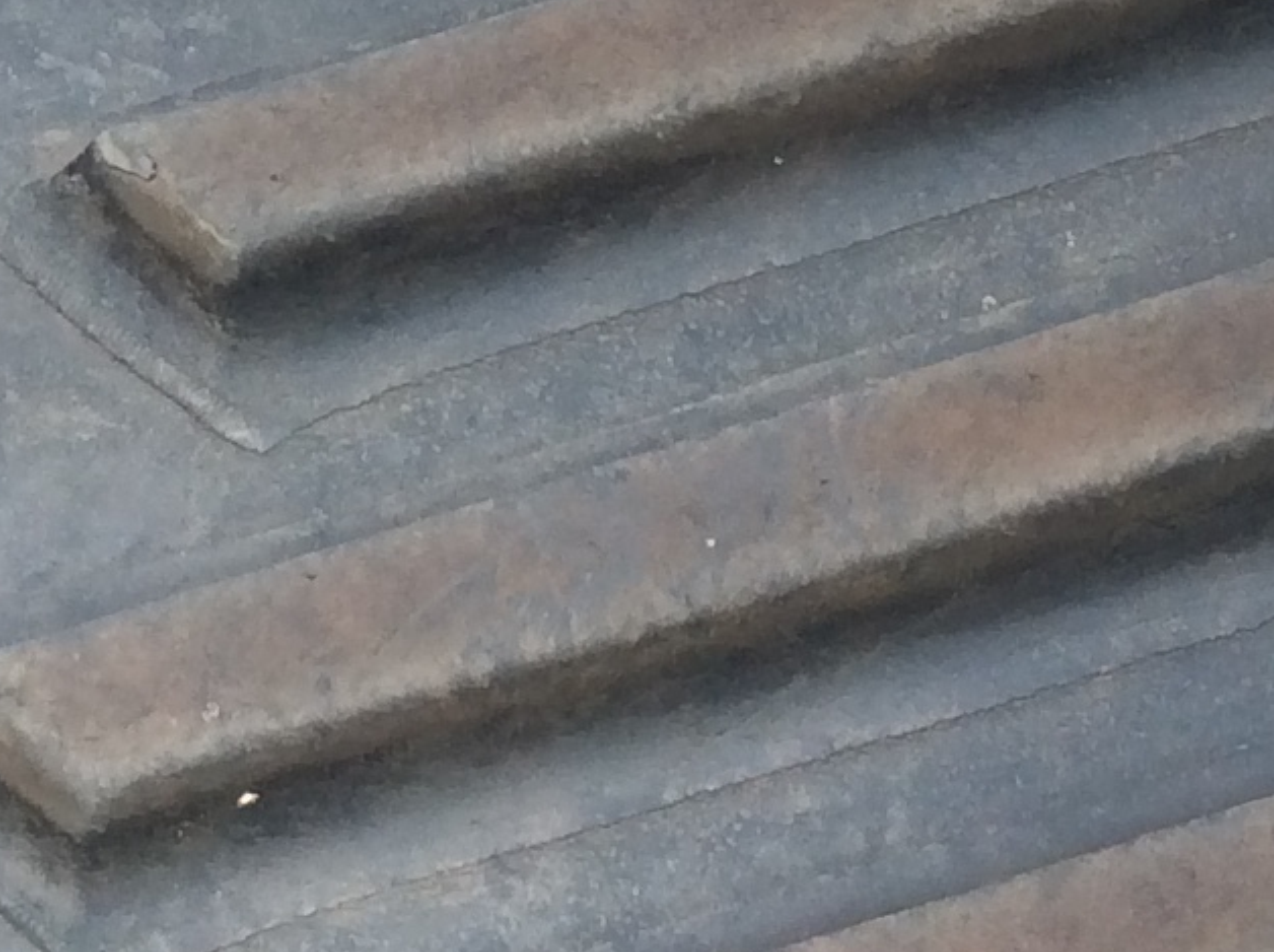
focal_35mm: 132
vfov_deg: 11.1
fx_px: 4851
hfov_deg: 14.9
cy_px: 120
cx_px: 335
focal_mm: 3.3
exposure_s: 1/120
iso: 40
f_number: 2.4
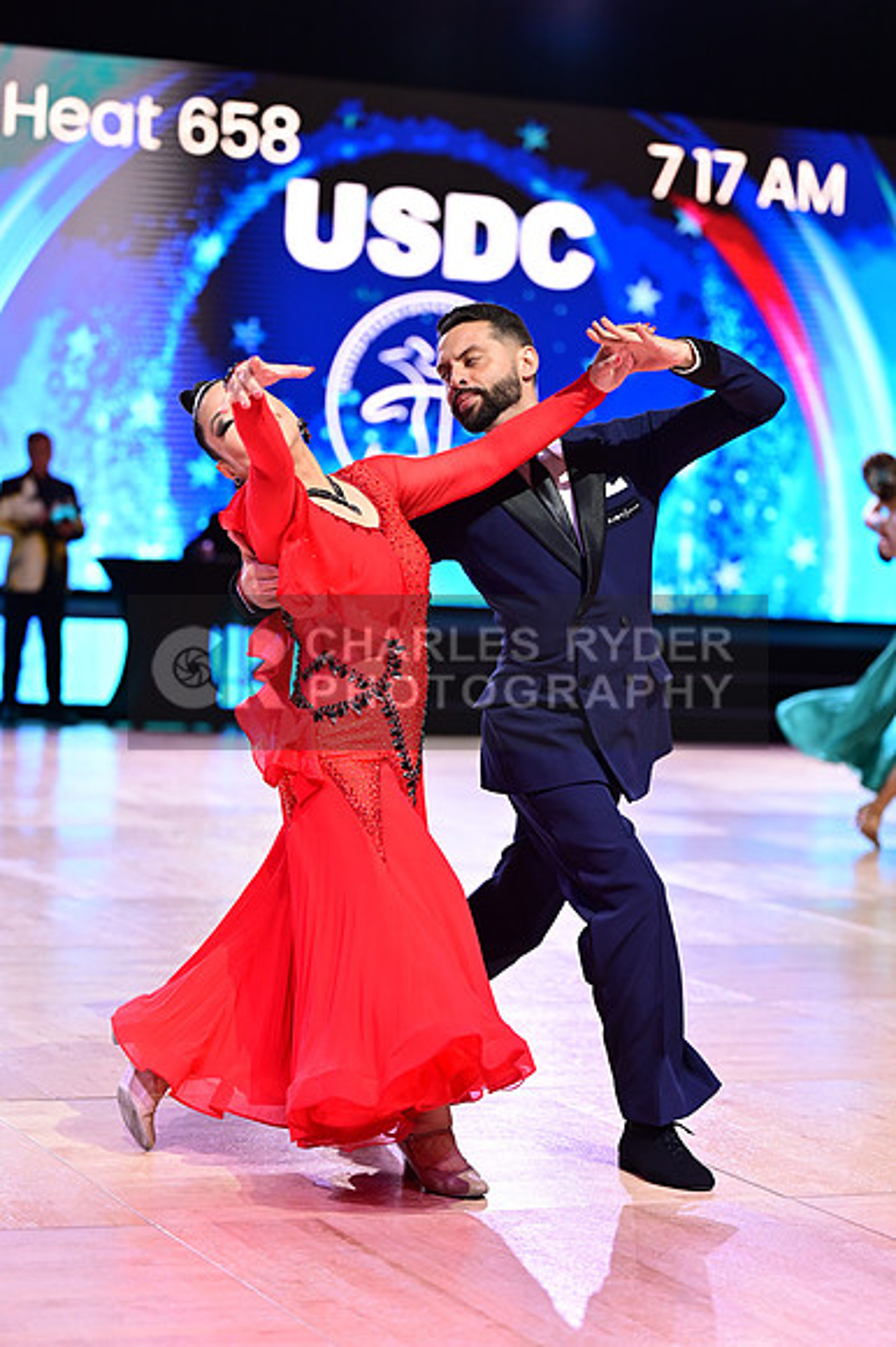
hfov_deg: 15.7
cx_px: 448
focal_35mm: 87
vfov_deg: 23.4
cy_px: 674
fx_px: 3252
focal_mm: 87
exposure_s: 1/500
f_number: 2.8
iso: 1600
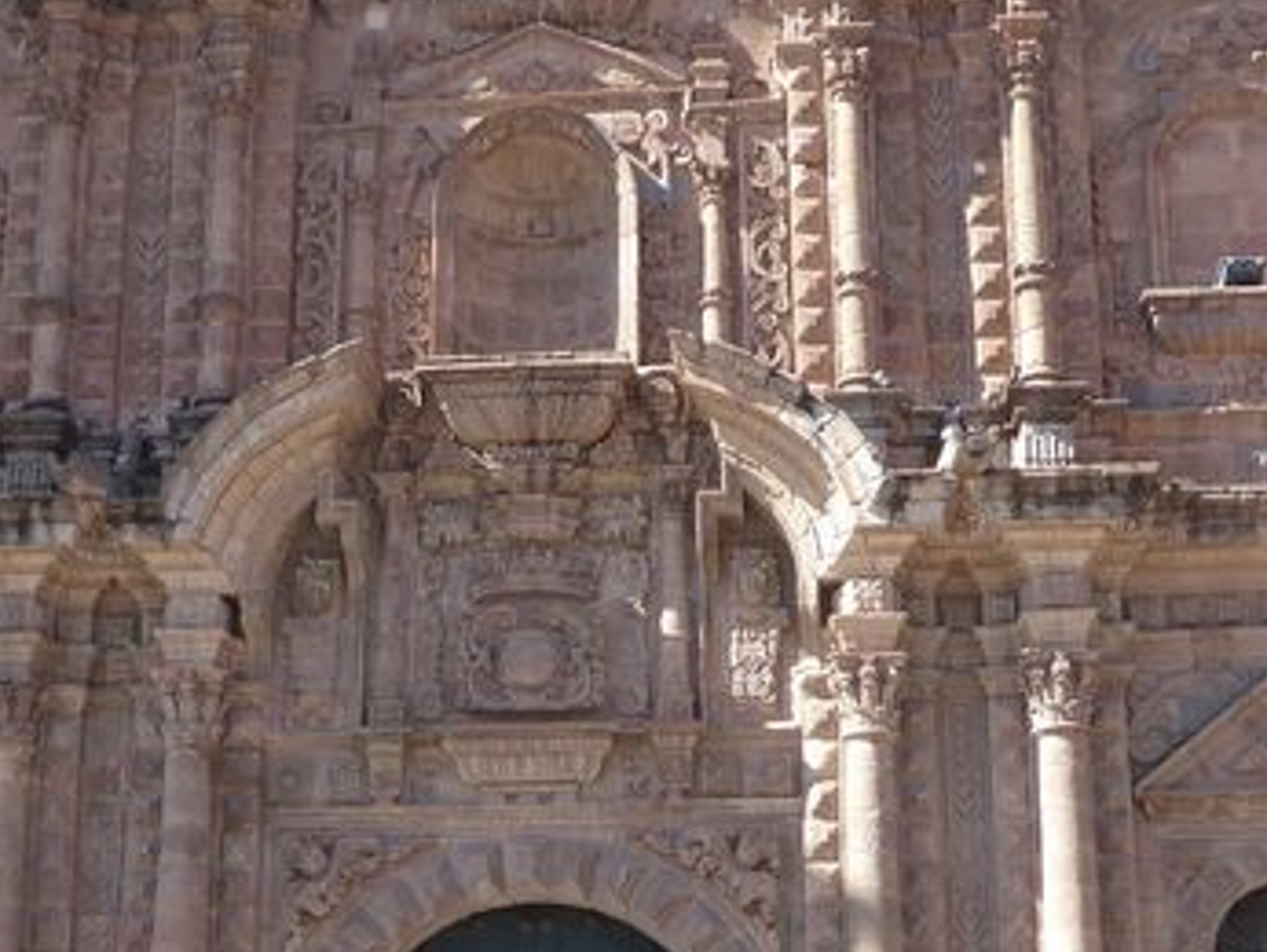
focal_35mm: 67
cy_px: 663
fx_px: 2454
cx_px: 575
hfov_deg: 28.9
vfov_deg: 21.8
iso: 80
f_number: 3.5
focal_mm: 5
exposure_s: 1/200
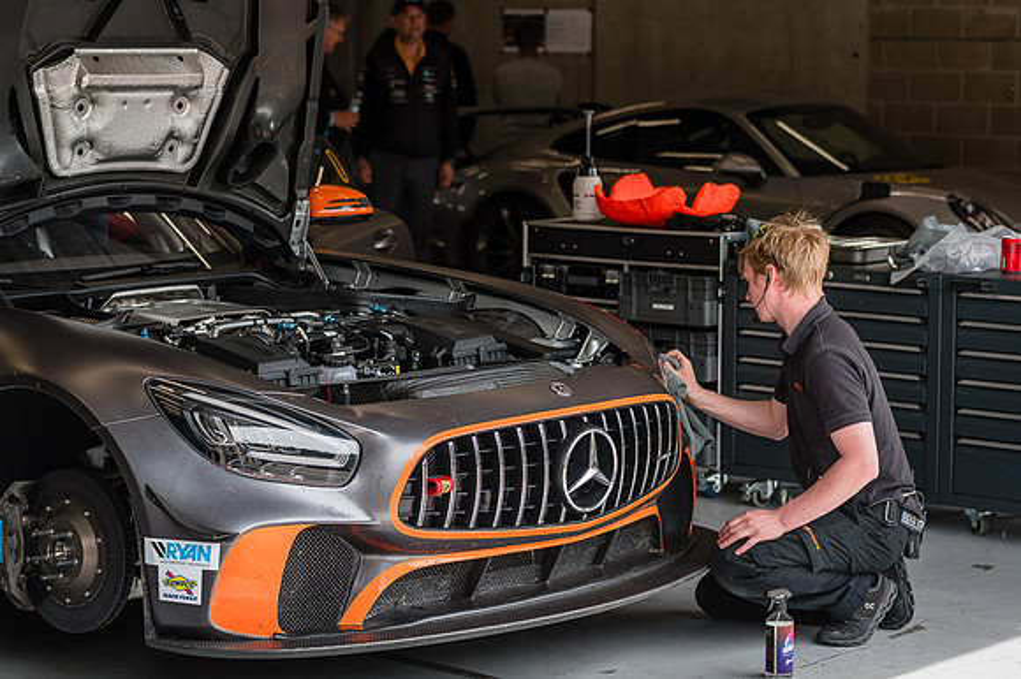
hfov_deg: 22.6
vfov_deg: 15.2
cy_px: 334
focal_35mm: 90
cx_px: 541
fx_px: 2551
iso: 100
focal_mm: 82
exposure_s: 1/400
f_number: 4
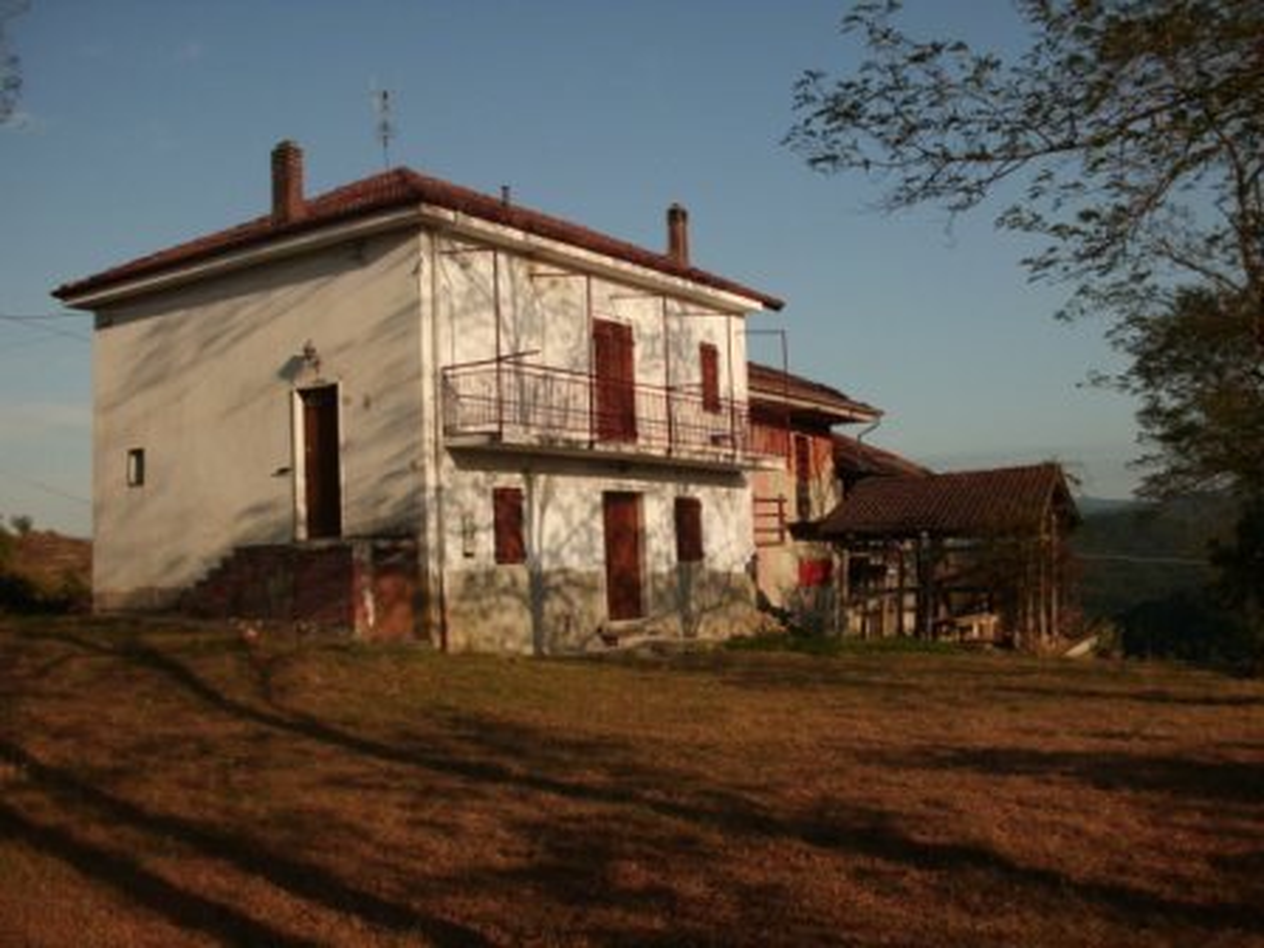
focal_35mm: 36
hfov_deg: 51.4
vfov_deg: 39.7
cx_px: 632
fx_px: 1315
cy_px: 474
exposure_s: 1/400
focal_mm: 6.3
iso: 64
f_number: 7.3
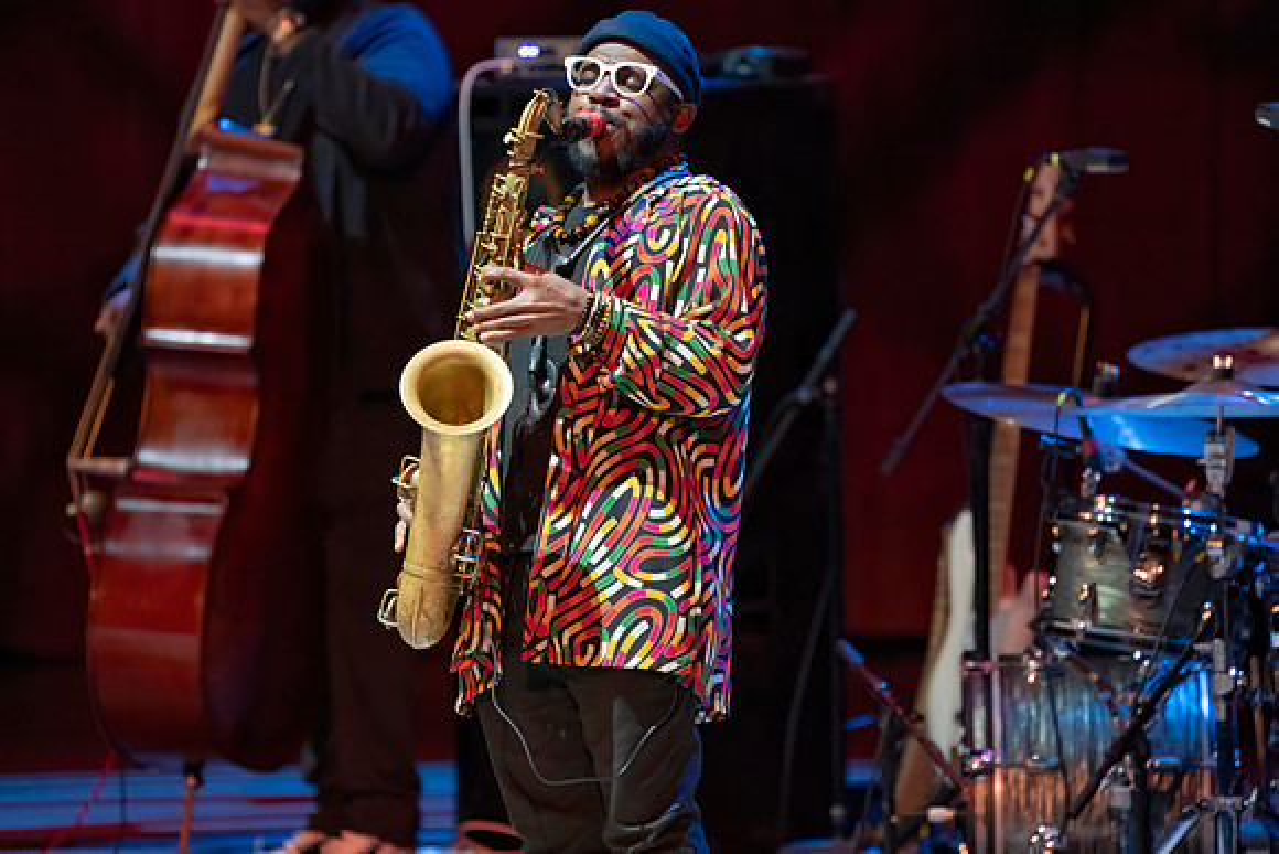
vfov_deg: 4.1
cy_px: 427
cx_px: 640
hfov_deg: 6.1
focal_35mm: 339
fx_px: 12046
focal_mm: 339
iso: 5000
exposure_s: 1/320
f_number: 5.6
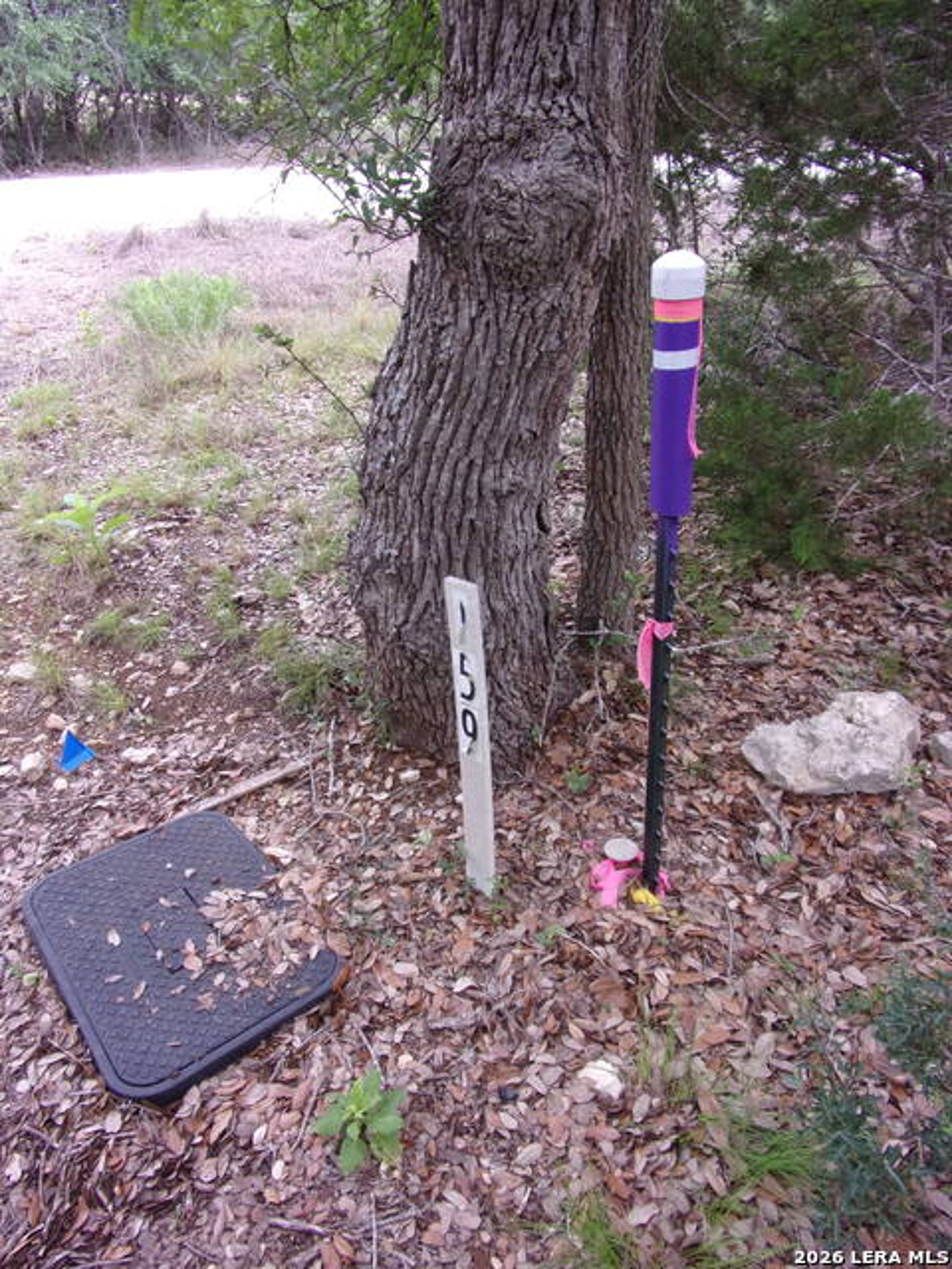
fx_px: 880
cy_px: 634
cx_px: 476
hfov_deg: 56.8
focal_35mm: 24
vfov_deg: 71.6
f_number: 3.3
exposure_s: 1/120
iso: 80
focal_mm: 4.3
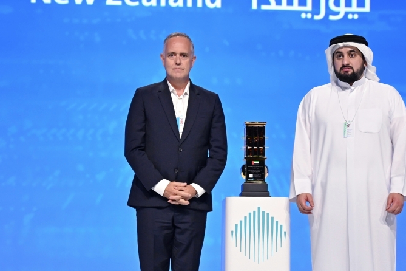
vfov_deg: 10.2
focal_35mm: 134
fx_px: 1511
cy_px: 111
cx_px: 295
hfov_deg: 15.2
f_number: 3.5
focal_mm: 70
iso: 2000
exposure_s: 1/200
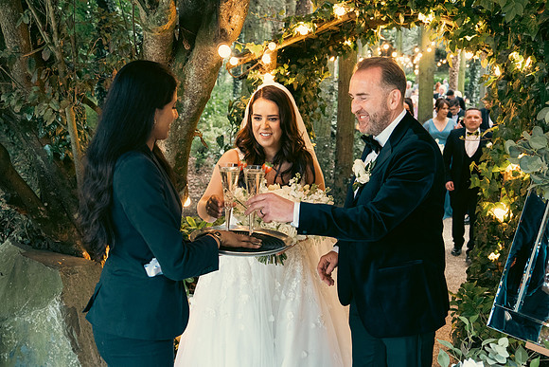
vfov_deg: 33.4
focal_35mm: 40
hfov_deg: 48.4
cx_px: 274
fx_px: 610
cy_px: 184
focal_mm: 27
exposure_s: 1/200
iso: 1600
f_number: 3.5
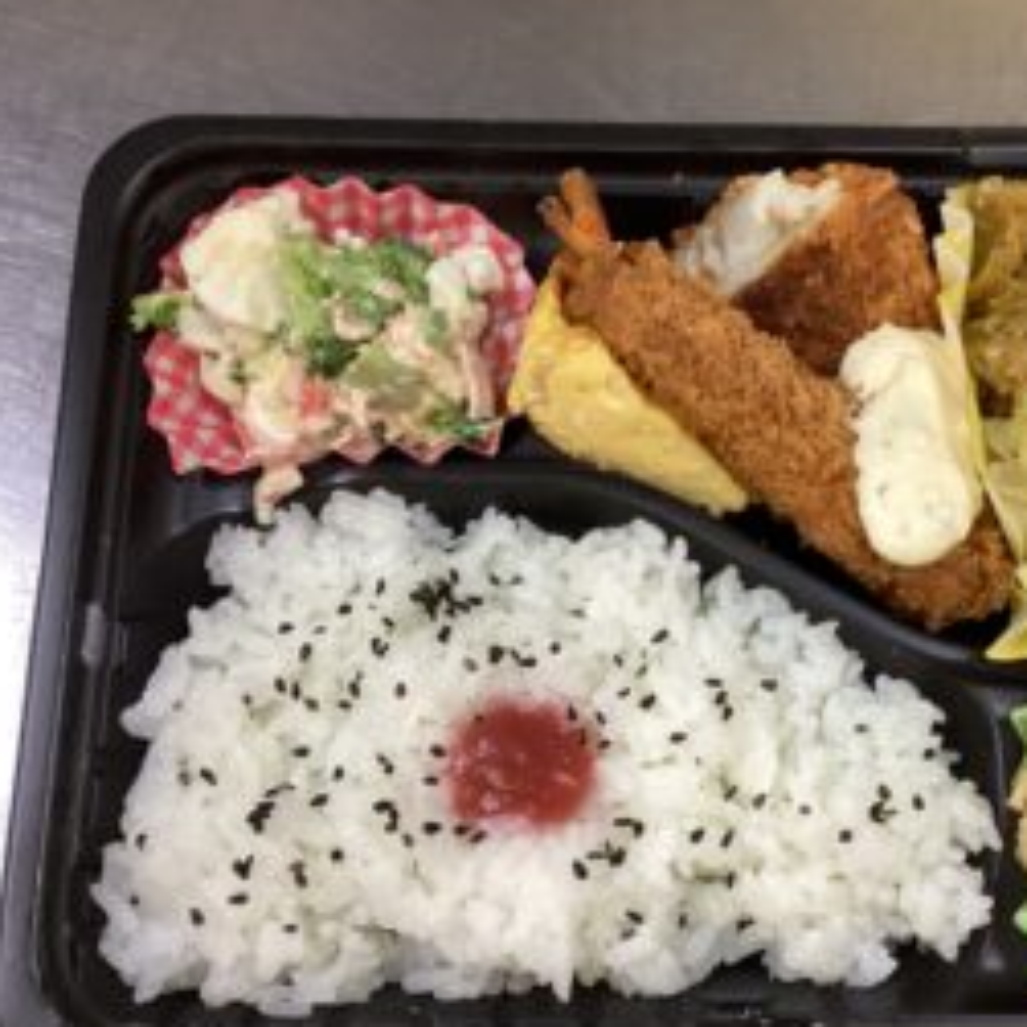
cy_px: 542
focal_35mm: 41
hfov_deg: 40.5
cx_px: 677
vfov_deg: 40.9
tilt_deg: -74.4
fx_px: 1376
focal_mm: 3.3
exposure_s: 1/60
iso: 160
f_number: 2.4
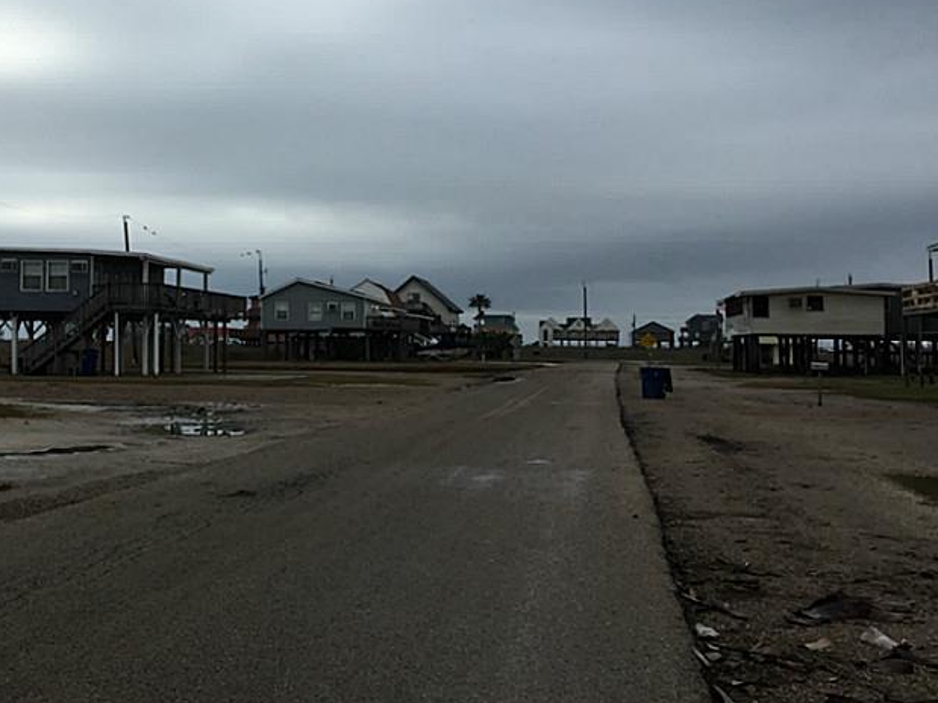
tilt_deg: +6.2
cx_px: 236
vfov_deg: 30.2
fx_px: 1300
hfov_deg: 38.7
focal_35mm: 48
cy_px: 297
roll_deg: -2.2
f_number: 2.2
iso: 32
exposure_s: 1/1980
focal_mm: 4.15
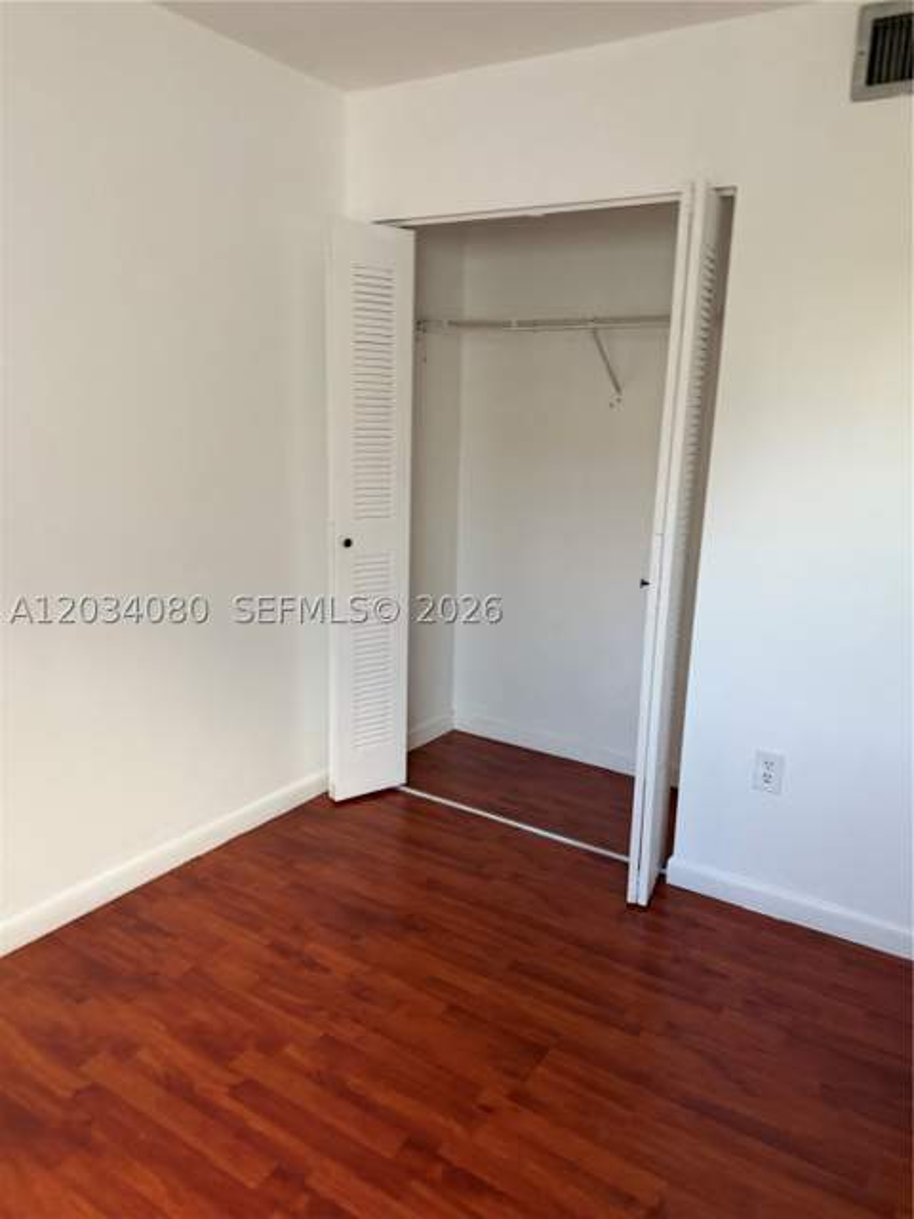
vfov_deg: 71.6
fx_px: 845
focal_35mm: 24
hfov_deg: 56.8
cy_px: 610
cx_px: 457
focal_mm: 6.76
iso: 320
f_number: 1.78
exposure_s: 1/60
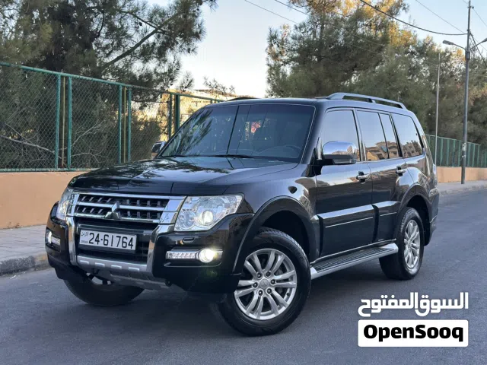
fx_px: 675
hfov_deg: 39.7
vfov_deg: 30.3
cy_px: 182
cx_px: 244
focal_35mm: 48
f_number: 1.78
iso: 80
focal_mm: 6.86
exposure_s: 1/310
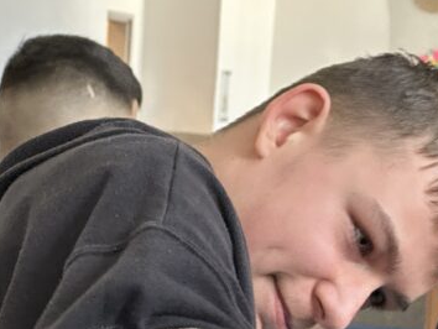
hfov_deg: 11.7
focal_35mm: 167
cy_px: 293
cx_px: 412
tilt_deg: -4.9
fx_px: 2115
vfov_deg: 8.9
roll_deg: -4.0
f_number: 2.8
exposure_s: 1/60
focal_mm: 9
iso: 320
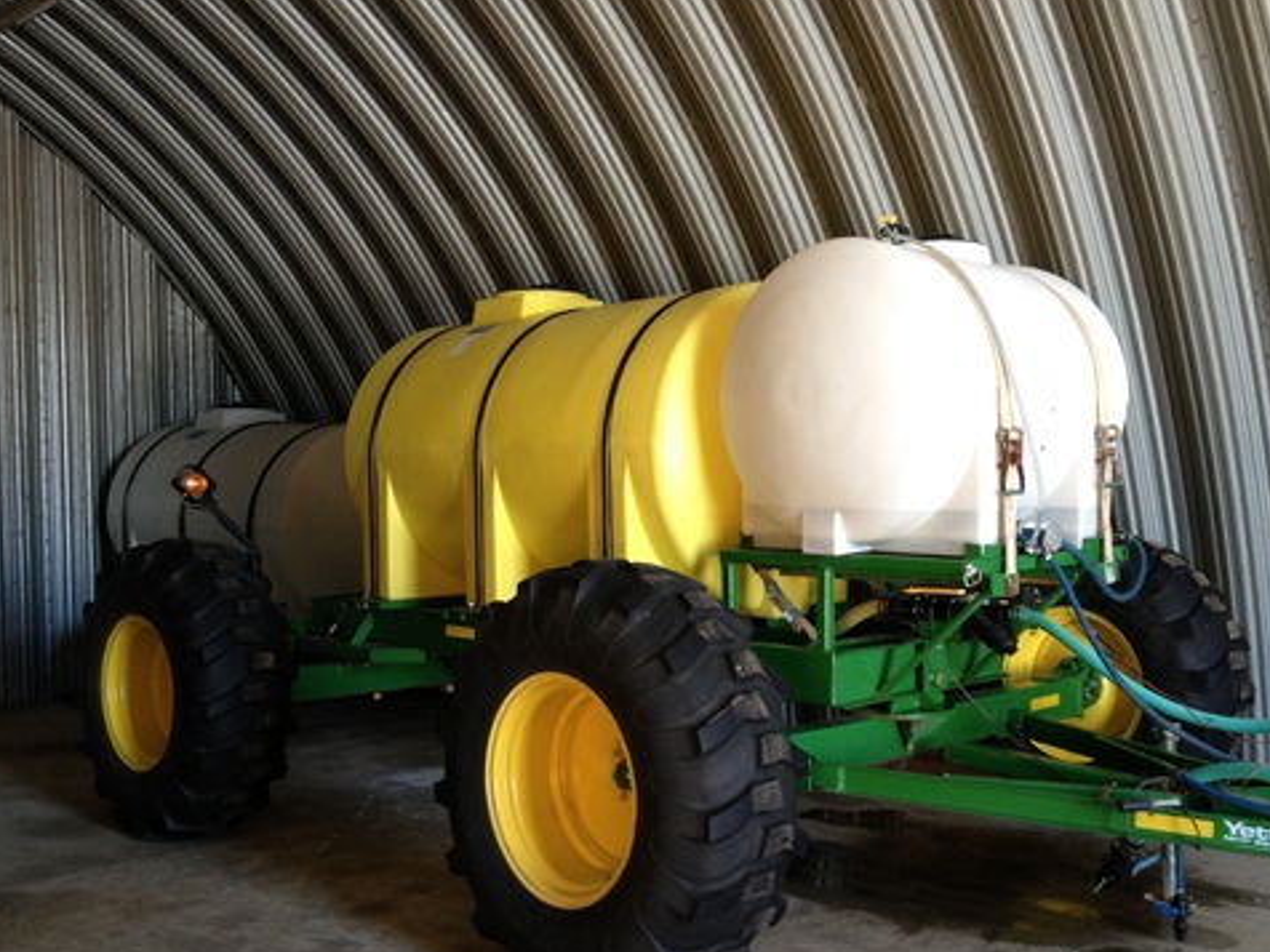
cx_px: 696
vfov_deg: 35.9
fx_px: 1468
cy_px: 528
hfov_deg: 46.7
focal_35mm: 40
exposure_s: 1/20
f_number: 2.4
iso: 64
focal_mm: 4.28
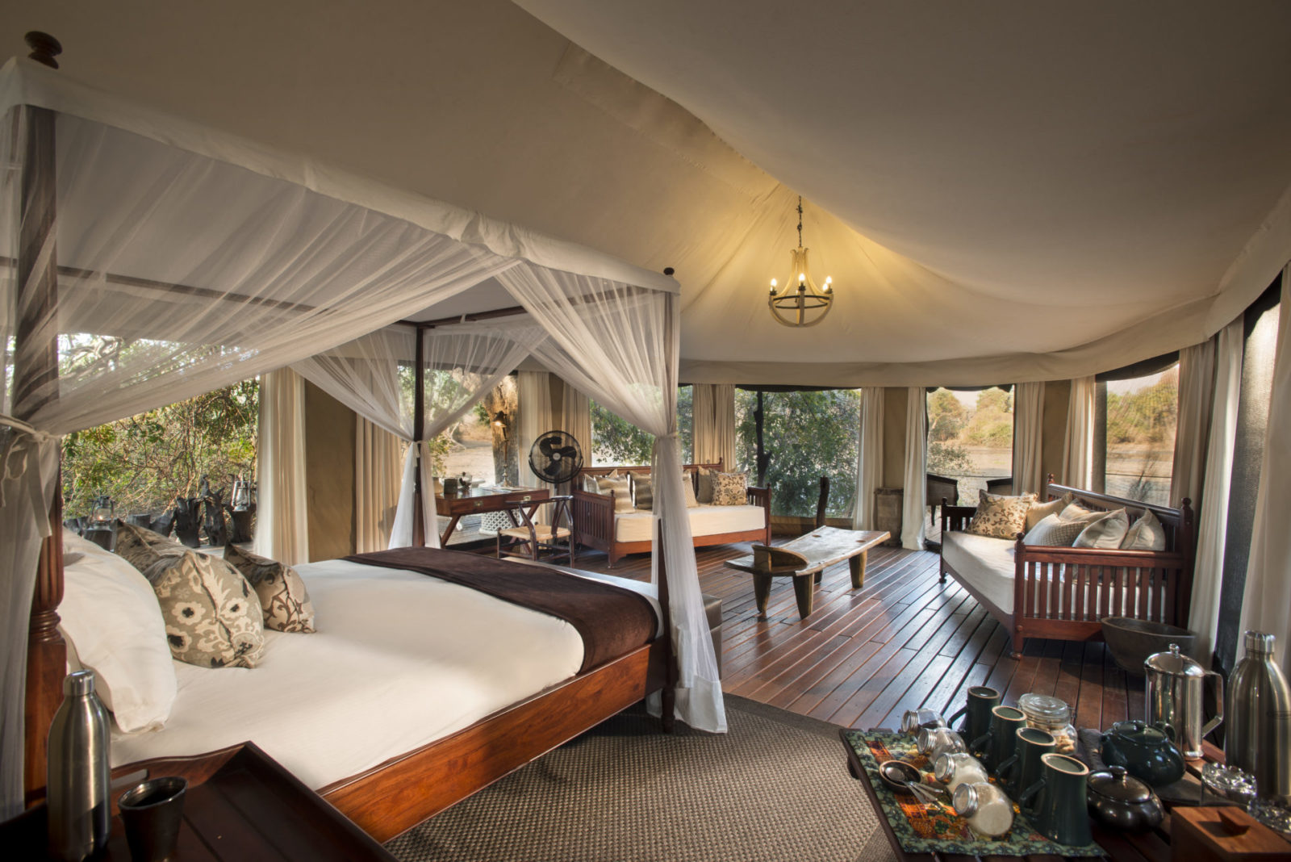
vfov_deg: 70.5
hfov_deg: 93.3
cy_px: 431
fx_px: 610
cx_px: 646
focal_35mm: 17
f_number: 9.5
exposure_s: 1/45
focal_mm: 17
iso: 200
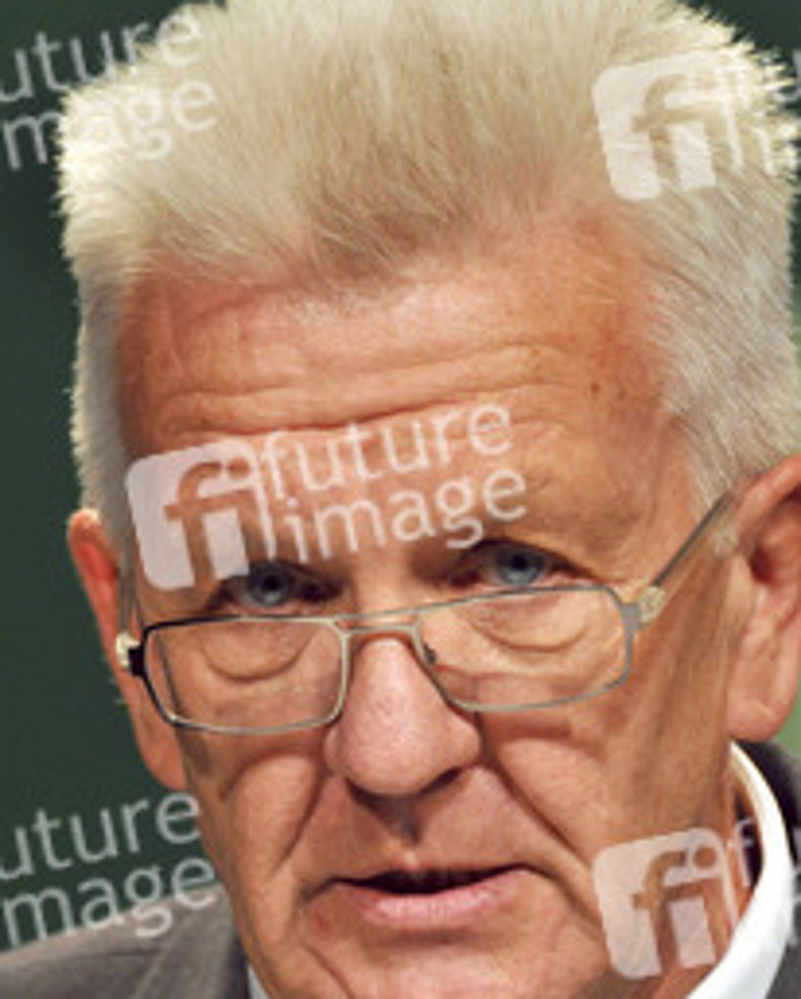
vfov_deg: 2.9
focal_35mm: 657
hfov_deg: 2.4
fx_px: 19446
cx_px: 441
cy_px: 692
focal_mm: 300
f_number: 6.3
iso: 800
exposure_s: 1/160
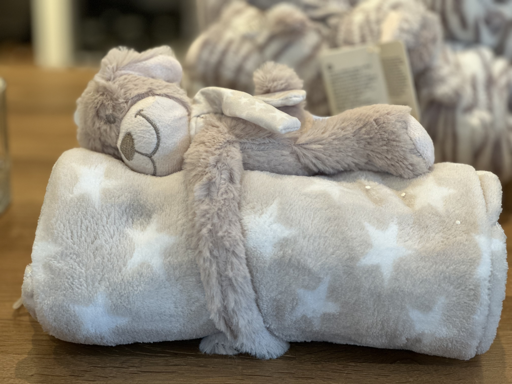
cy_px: 192
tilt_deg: -21.3
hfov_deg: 25.3
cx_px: 256
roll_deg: -1.6
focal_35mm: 77
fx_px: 1139
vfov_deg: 19.1
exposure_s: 1/50
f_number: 2.8
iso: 125
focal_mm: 9
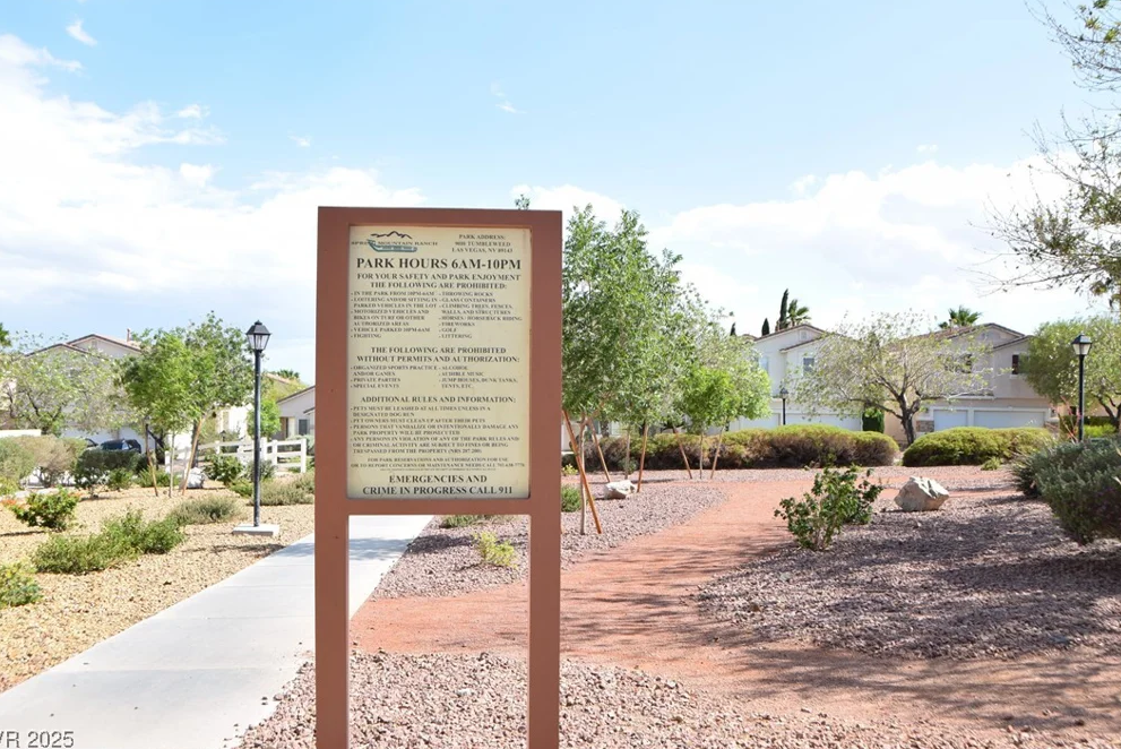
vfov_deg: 42.4
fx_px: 966
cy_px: 373
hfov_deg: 60.3
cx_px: 550
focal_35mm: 31
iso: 200
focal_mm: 20
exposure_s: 1/400
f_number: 10
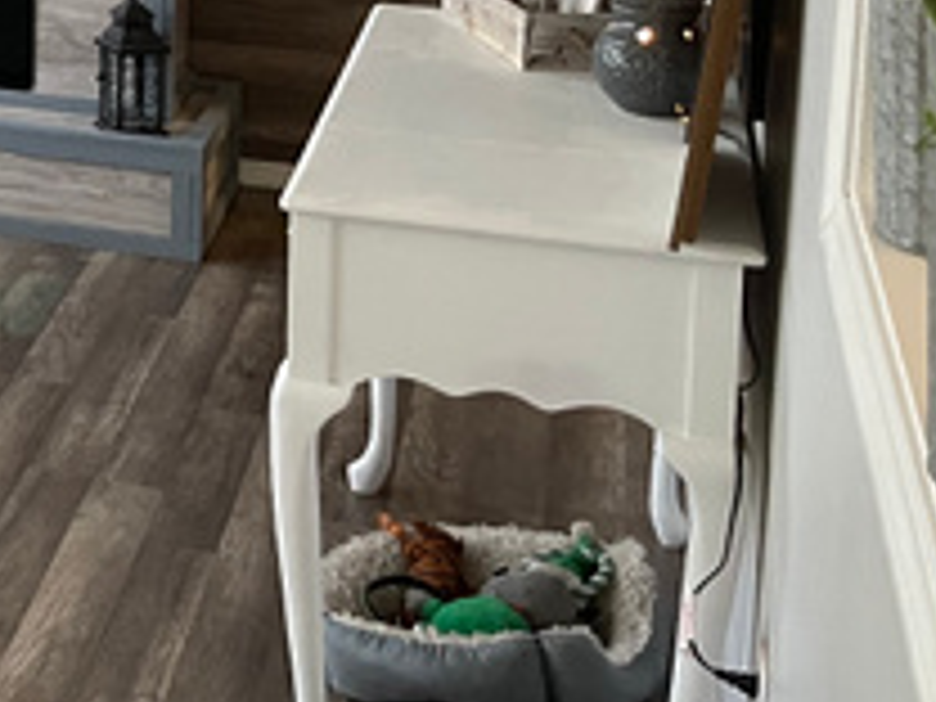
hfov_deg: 20.7
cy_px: -198
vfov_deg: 17.4
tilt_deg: -9.0
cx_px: -477
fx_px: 2163
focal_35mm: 80
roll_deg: +0.9
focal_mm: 5.1
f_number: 1.6
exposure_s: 1/60
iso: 500
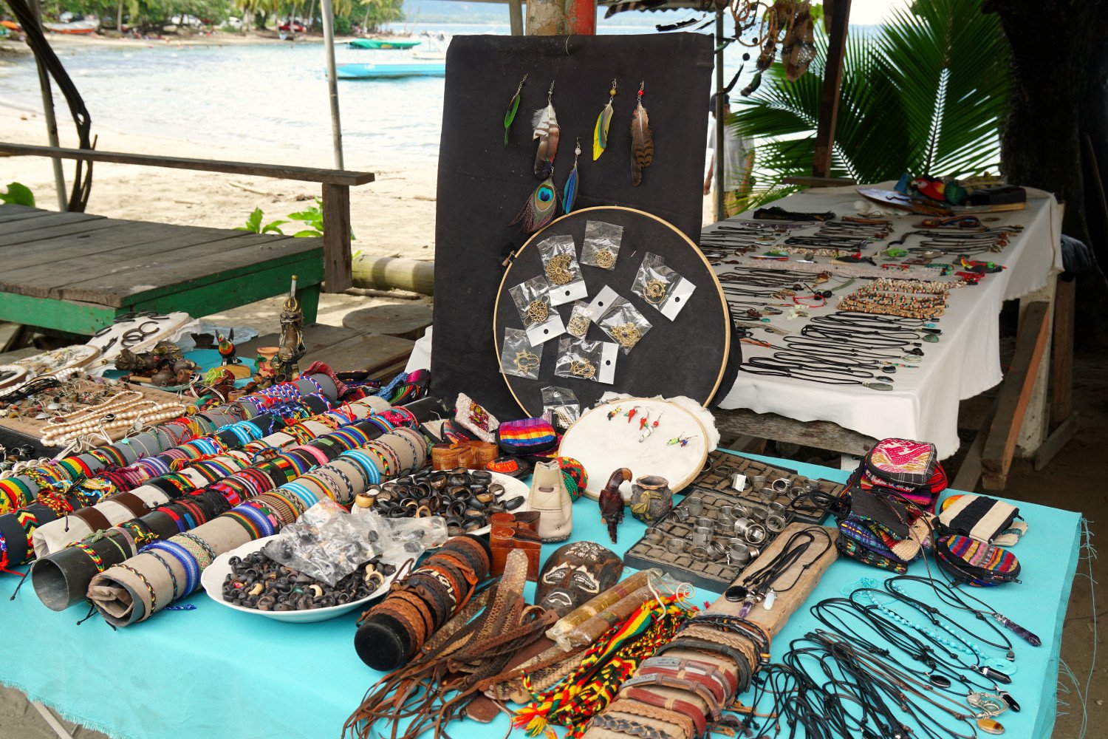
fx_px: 1062
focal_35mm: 34
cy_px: 370
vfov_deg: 38.4
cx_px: 554
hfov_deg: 55.1
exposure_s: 1/100
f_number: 6.3
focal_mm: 23
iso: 100
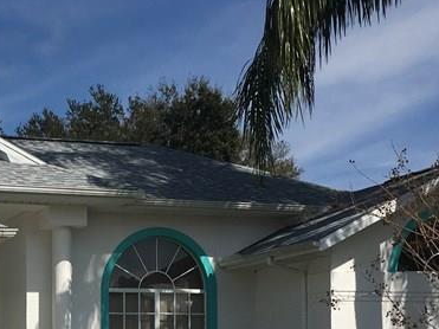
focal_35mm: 80
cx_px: -14
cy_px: 406
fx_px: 1014
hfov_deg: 23.3
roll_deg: +0.5
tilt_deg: -0.7
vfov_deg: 17.5
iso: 25
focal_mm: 4.15
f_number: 2.2
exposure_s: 1/3663
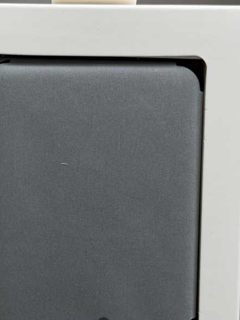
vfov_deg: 23.4
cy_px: 224
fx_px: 767
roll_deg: -0.5
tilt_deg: -30.3
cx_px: 83
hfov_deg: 17.7
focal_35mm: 83
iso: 80
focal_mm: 6.76
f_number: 1.78
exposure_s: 1/121
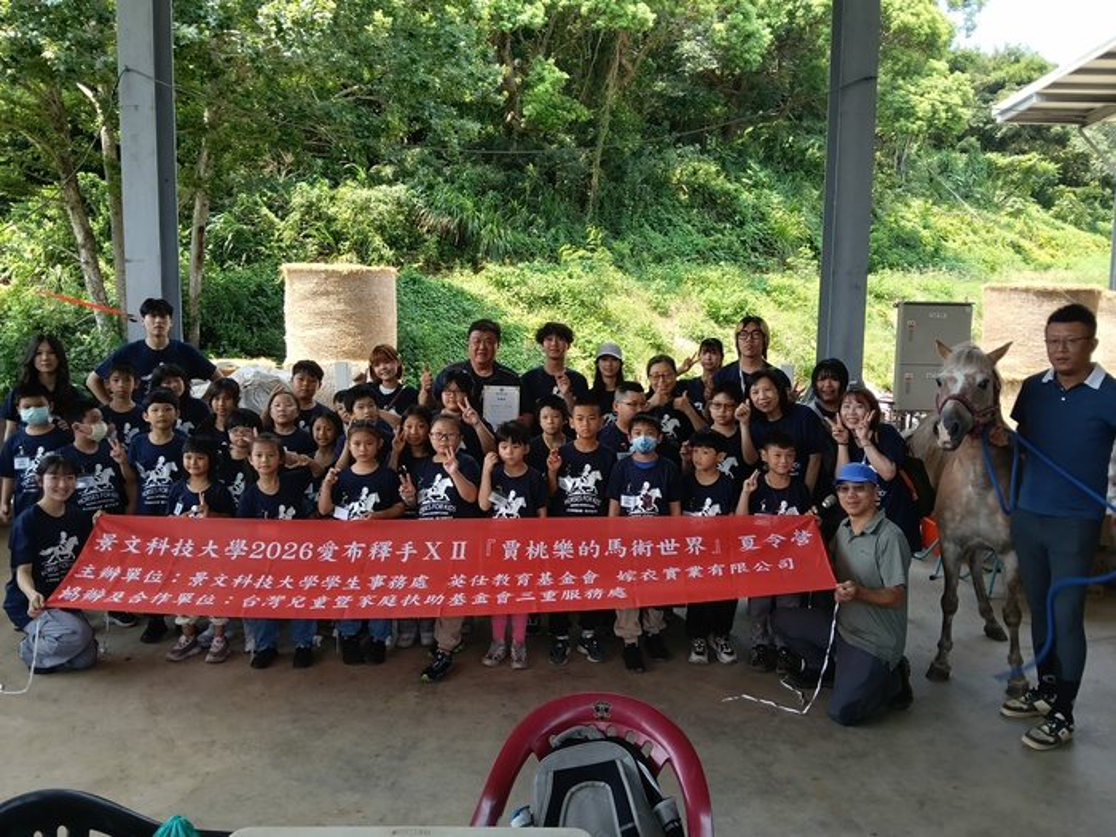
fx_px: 870
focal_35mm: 27
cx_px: 558
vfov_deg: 51.4
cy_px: 418
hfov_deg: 65.3
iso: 80
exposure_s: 1/120
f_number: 1.8
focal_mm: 3.98
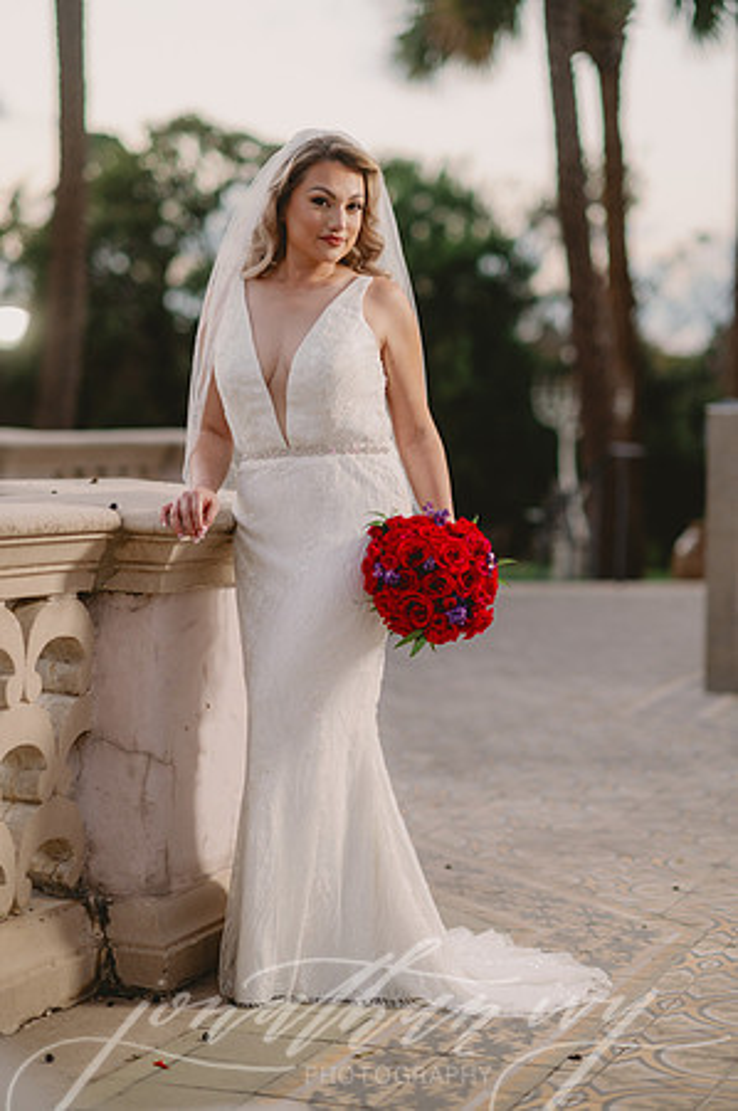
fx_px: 2620
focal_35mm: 85
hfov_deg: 16.0
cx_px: 369
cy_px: 556
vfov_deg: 23.9
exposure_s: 1/200
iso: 250
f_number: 2
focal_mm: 85
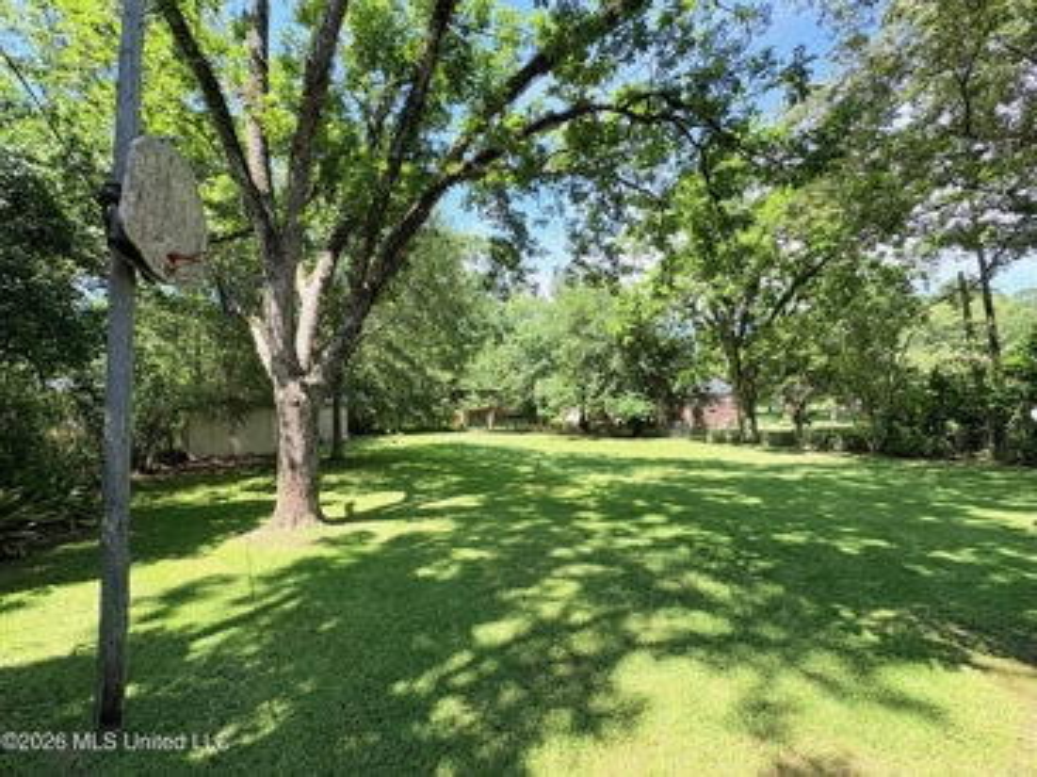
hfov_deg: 102.1
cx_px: 518
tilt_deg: +3.2
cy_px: 388
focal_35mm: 14
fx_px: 419
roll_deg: +3.1
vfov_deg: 85.6
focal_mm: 2.22
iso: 64
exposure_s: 1/495
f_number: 2.2
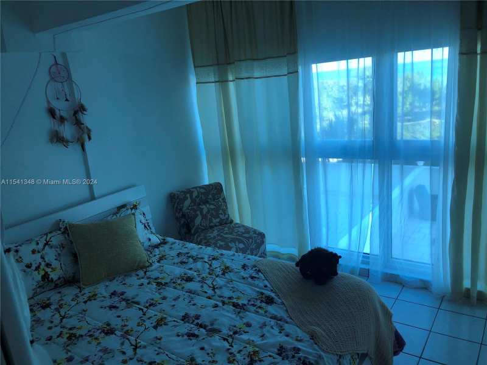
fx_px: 394
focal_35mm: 28
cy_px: 182
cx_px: 244
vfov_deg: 49.7
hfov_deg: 63.4
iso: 40
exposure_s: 1/120
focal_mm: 3.99
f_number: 1.8
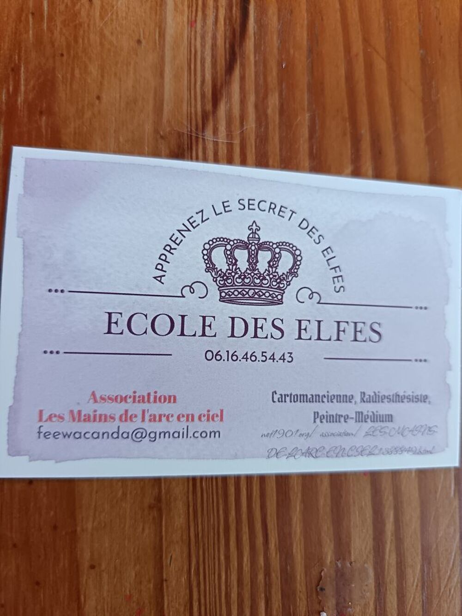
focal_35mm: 24
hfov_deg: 56.8
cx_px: 231
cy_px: 308
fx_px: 427
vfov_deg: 71.6
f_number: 1.75
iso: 2649
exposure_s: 1/25
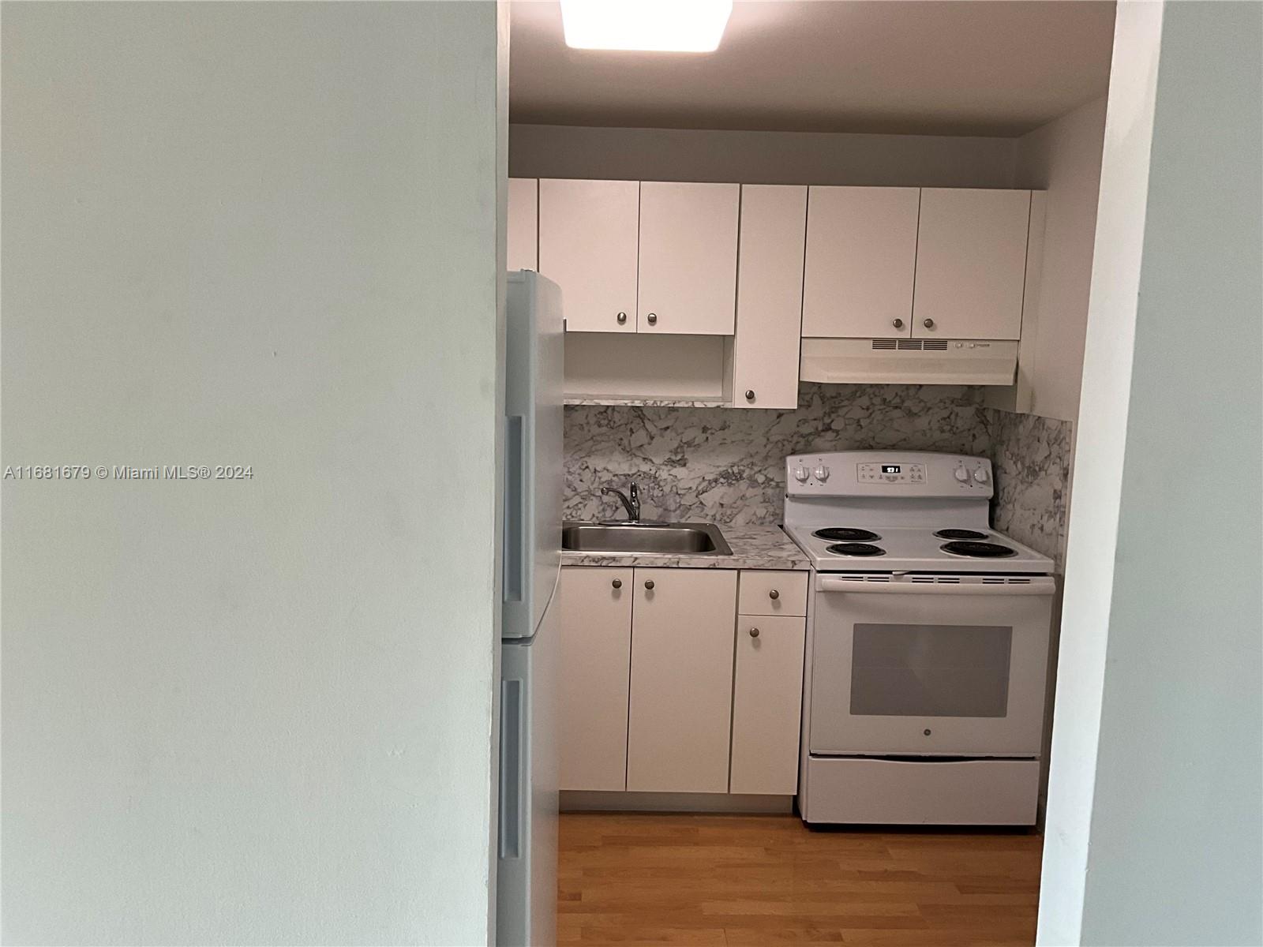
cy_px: 474
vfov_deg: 48.2
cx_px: 632
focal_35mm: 29
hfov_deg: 61.7
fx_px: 1058
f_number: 1.8
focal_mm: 3
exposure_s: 1/60
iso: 80
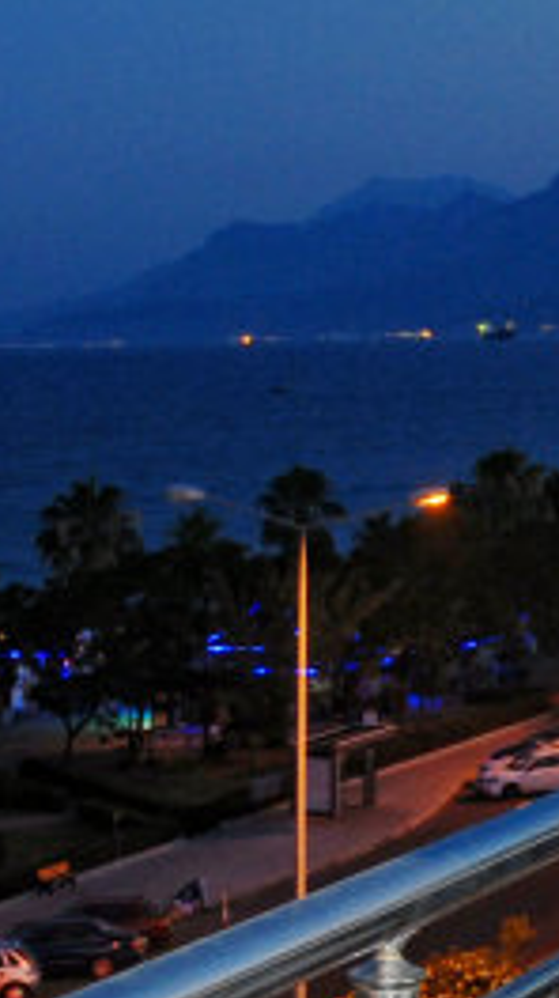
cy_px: 955
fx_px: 2906
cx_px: 718
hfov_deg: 10.7
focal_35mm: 110
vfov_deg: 19.0
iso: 160
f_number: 7.1
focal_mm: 18
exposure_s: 1.6
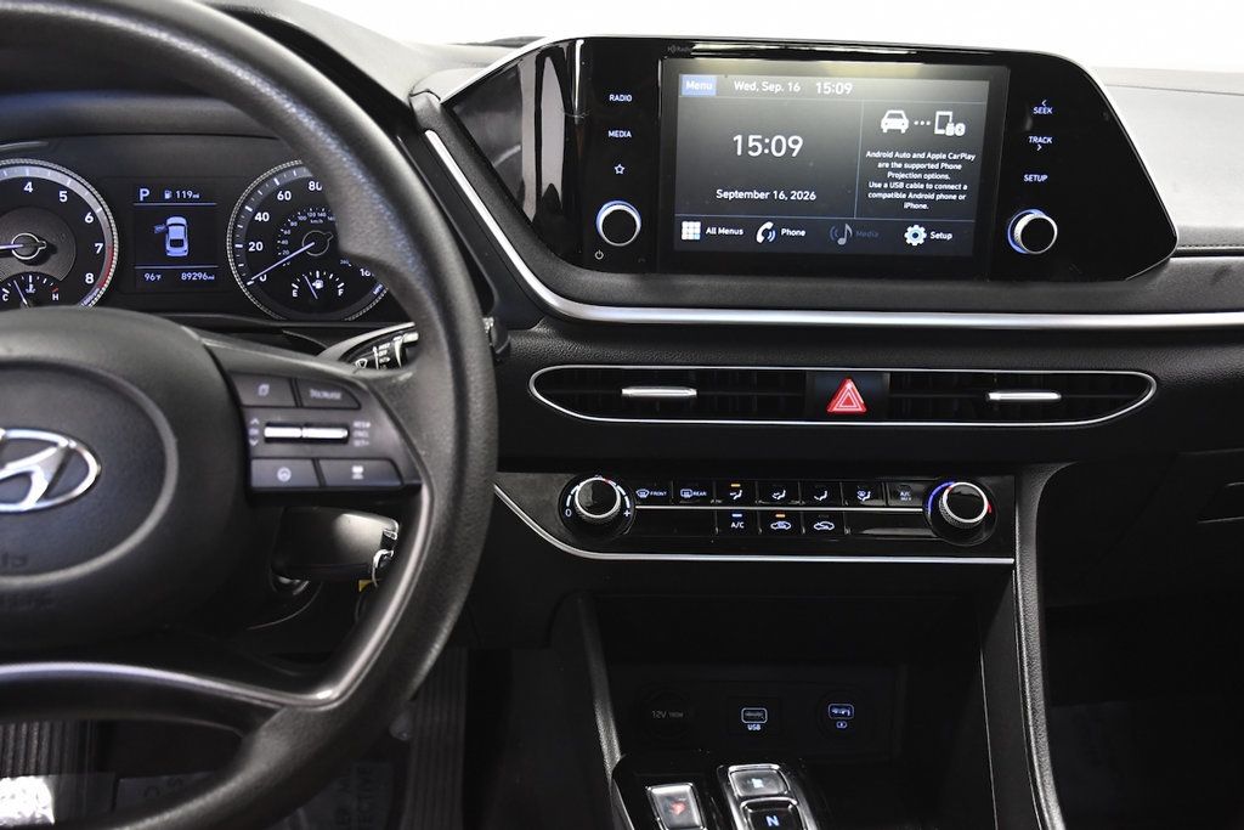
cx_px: 622
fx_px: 1244
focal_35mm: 36
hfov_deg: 53.1
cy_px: 415
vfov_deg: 36.9
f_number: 3.8
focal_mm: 24
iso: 2500
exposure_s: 1/160
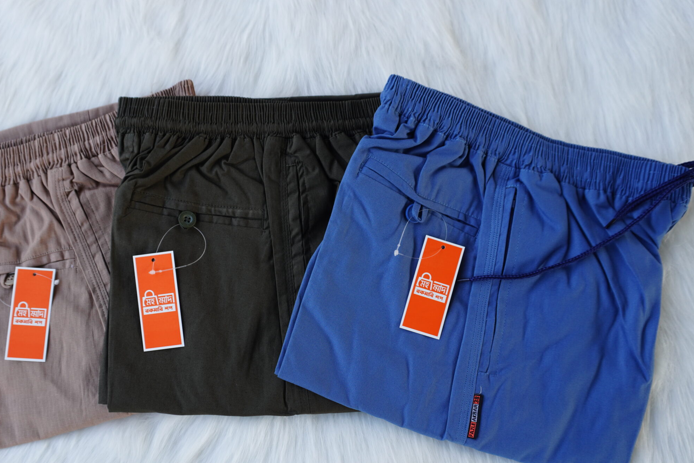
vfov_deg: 42.3
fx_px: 598
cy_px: 259
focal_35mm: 31
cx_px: 304
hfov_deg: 60.1
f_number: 4.5
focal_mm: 16
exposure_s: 1/60
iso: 100
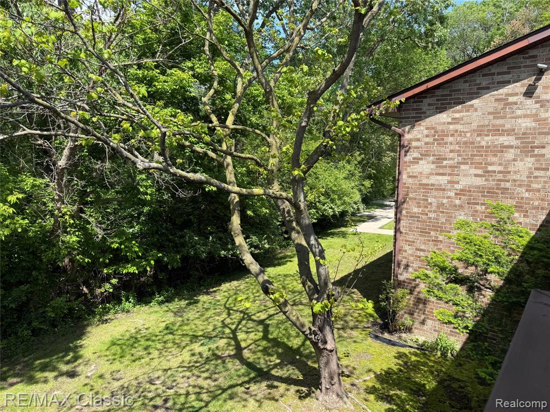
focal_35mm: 24
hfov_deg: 71.6
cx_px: 275
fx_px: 381
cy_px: 206
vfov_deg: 56.8
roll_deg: +0.9
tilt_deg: -7.2
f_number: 1.78
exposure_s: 1/1553
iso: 80
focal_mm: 6.76
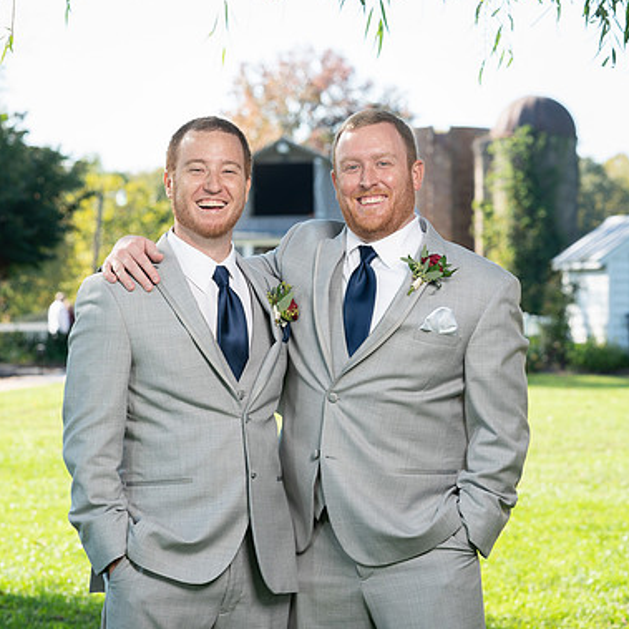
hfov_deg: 14.2
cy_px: 289
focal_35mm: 123
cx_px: 235
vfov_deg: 14.2
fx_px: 2529
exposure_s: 1/200
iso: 200
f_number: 5.6
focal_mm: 86
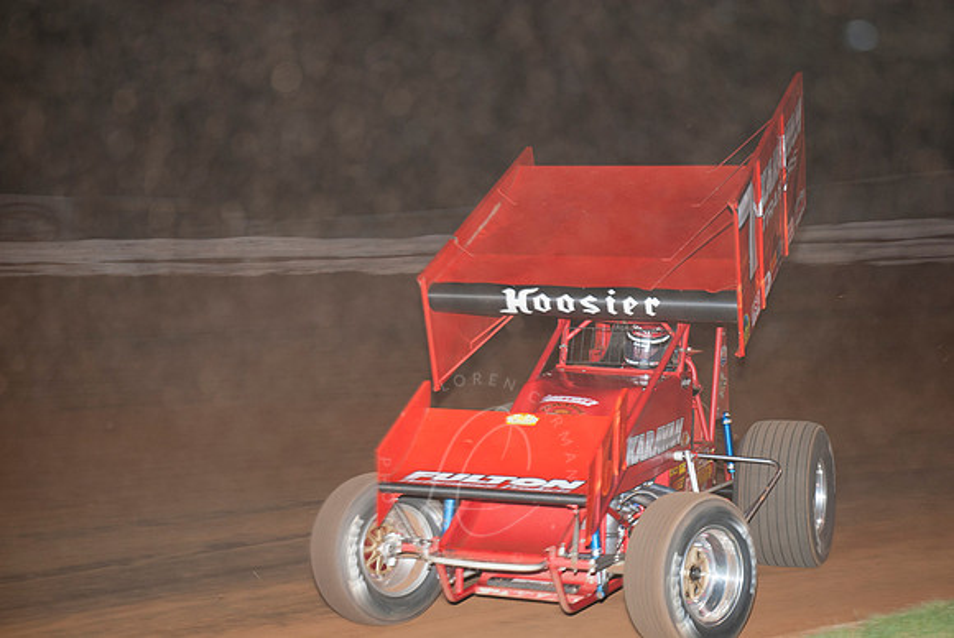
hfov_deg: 30.5
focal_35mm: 66
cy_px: 319
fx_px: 1751
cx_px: 477
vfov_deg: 20.7
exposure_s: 1/160
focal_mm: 44
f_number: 4.2
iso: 200
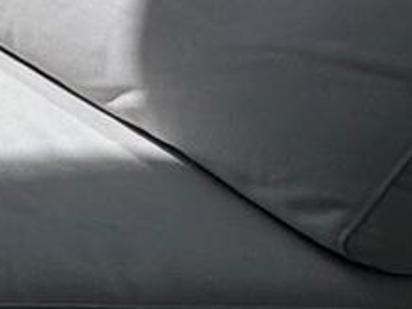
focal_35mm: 102
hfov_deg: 9.5
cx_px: -1047
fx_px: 1214
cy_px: -352
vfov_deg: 12.4
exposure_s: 1/3906
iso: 50
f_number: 2.2
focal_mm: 2.22
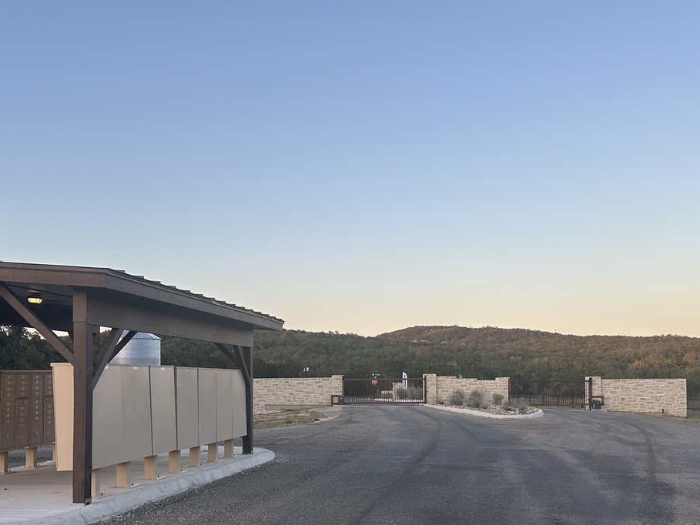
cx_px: 366
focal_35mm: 38
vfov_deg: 37.2
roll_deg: +0.6
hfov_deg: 49.0
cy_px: 362
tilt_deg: +0.8
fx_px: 769
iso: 80
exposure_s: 1/663
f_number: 1.78
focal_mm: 6.86
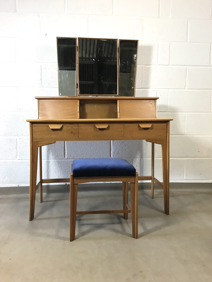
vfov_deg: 58.4
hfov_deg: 45.4
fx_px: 253
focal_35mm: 31
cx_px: 106
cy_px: 141
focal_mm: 3.3
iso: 50
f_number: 2.4
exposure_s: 1/33
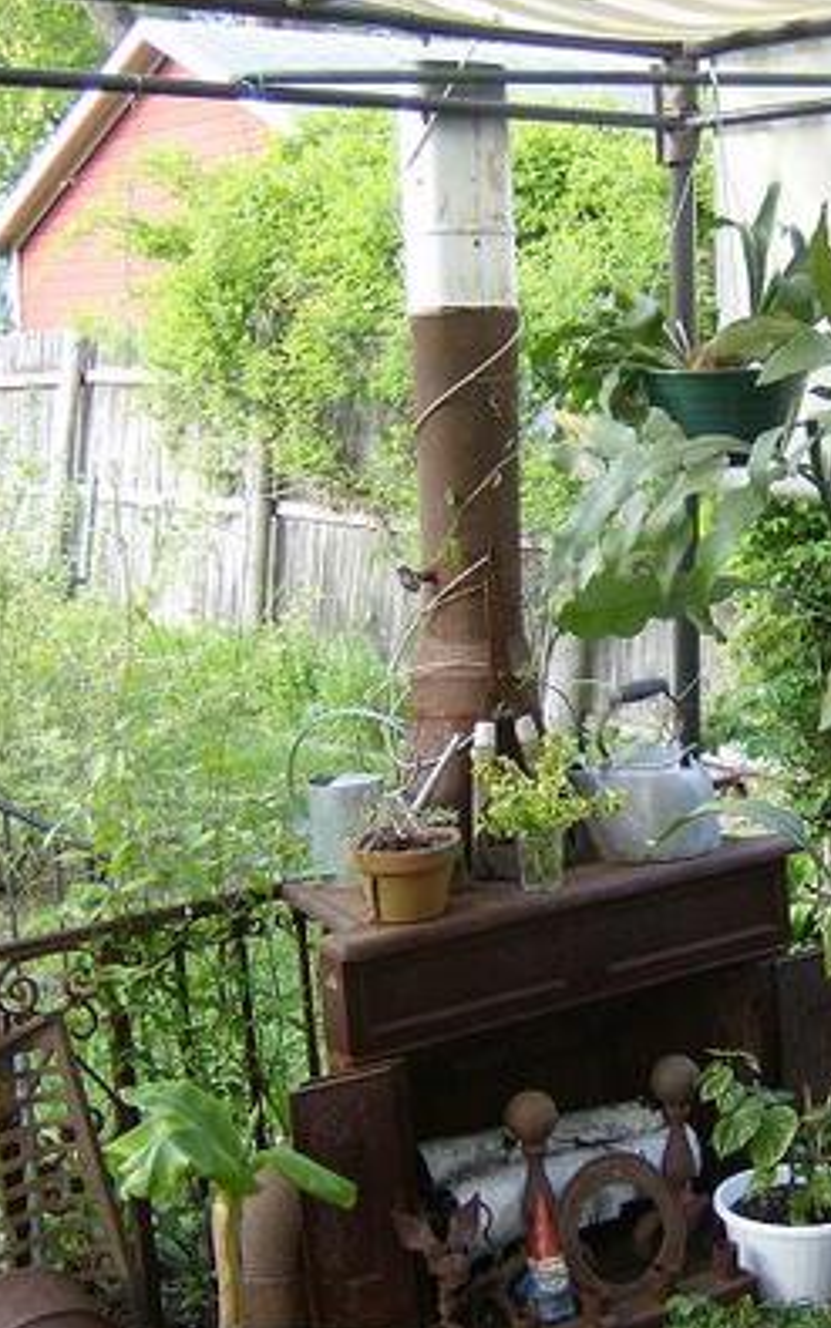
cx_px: 572
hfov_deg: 24.7
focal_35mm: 52
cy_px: 669
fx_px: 1884
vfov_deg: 38.9
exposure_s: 1/64
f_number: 2.8
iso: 120
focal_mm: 6
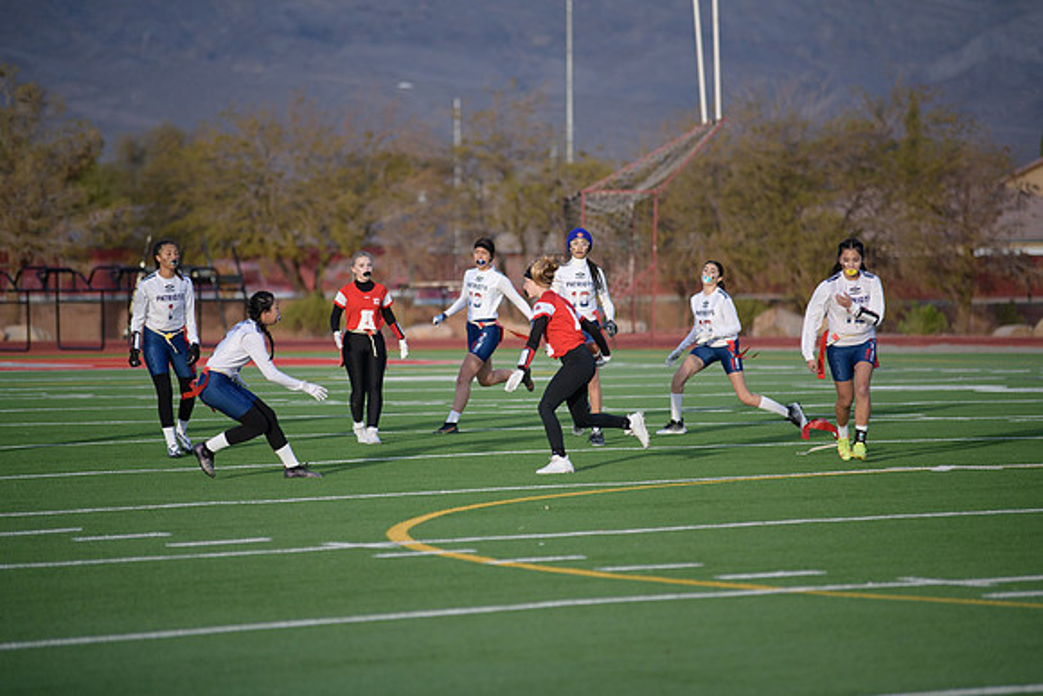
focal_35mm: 200
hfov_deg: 10.3
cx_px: 522
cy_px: 348
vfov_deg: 6.9
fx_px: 5796
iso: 640
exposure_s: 1/4000
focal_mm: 200
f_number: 2.8
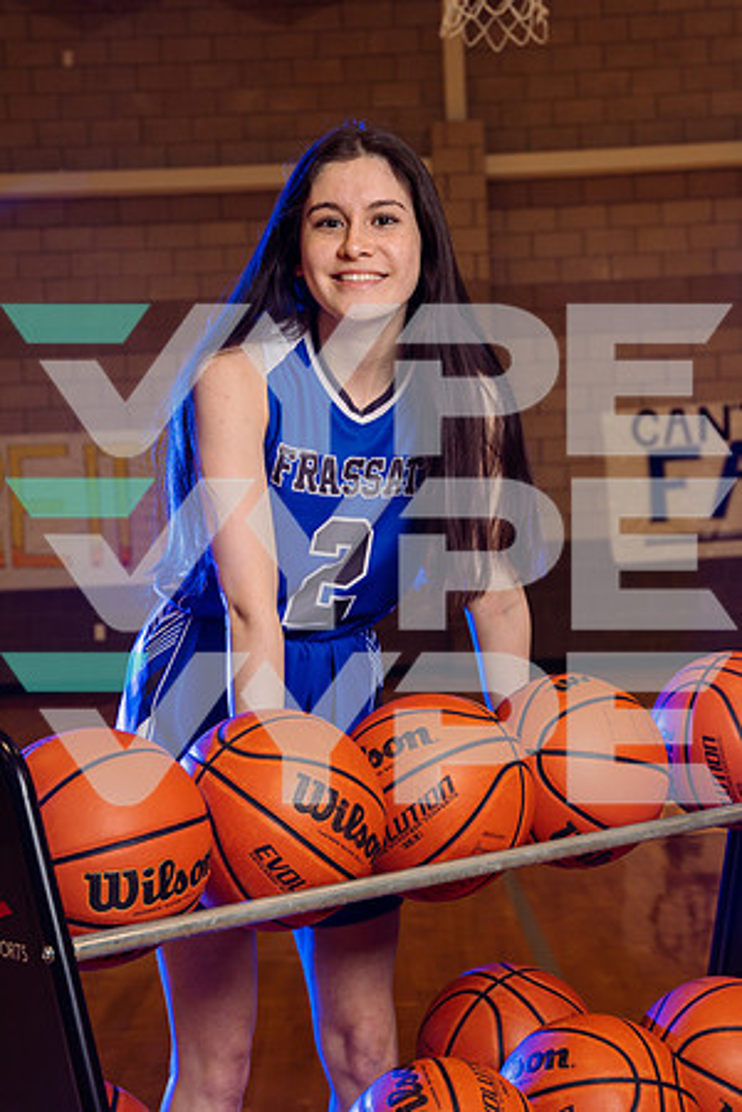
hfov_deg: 19.5
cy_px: 556
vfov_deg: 28.8
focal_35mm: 70
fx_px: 2164
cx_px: 371
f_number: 7.1
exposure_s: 1/250
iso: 400
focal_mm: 70
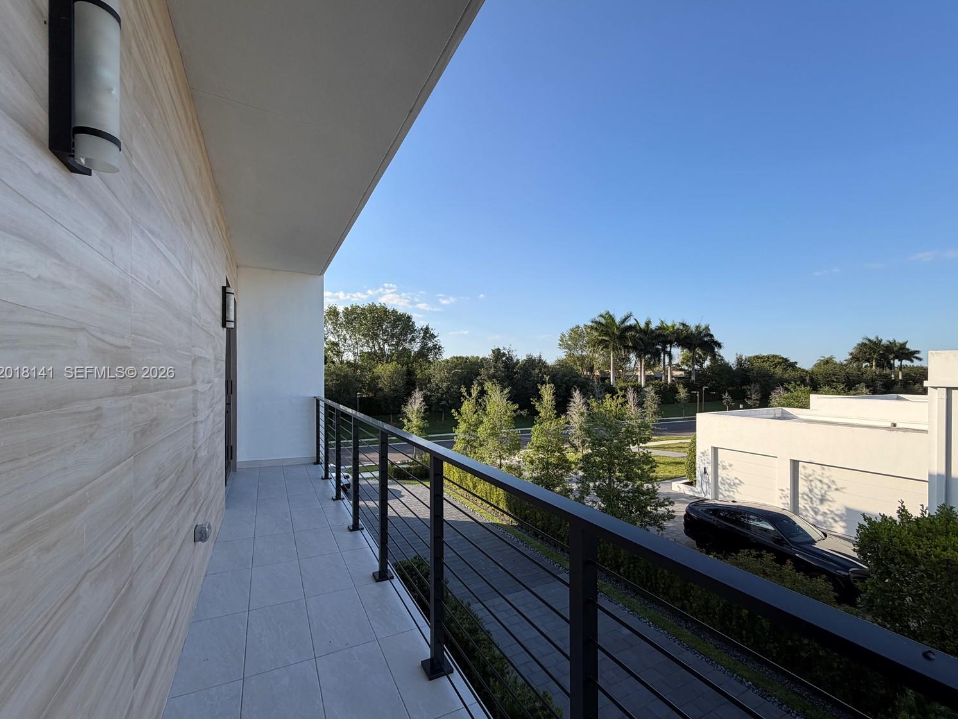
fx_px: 415
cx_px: 488
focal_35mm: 15
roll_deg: +0.3
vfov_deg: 81.7
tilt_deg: +0.5
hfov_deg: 98.2
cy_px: 374
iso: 40
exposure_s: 1/770
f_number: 2.2
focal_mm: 2.22
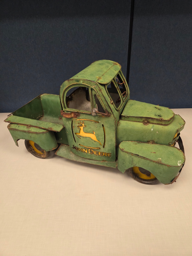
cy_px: 128
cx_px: 96
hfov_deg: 58.9
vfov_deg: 73.9
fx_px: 170
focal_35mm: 23
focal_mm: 5.4
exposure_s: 1/120
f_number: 1.8
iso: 500
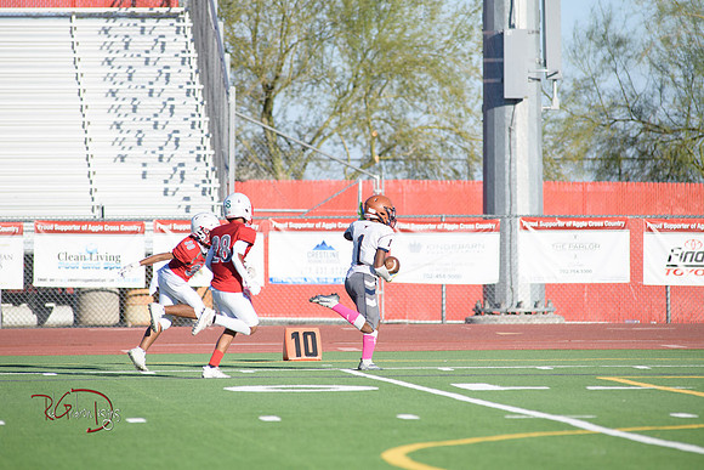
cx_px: 352
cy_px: 235
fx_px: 5868
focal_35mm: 300
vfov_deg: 4.6
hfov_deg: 6.9
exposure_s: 1/8000
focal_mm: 300
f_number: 5
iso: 1000
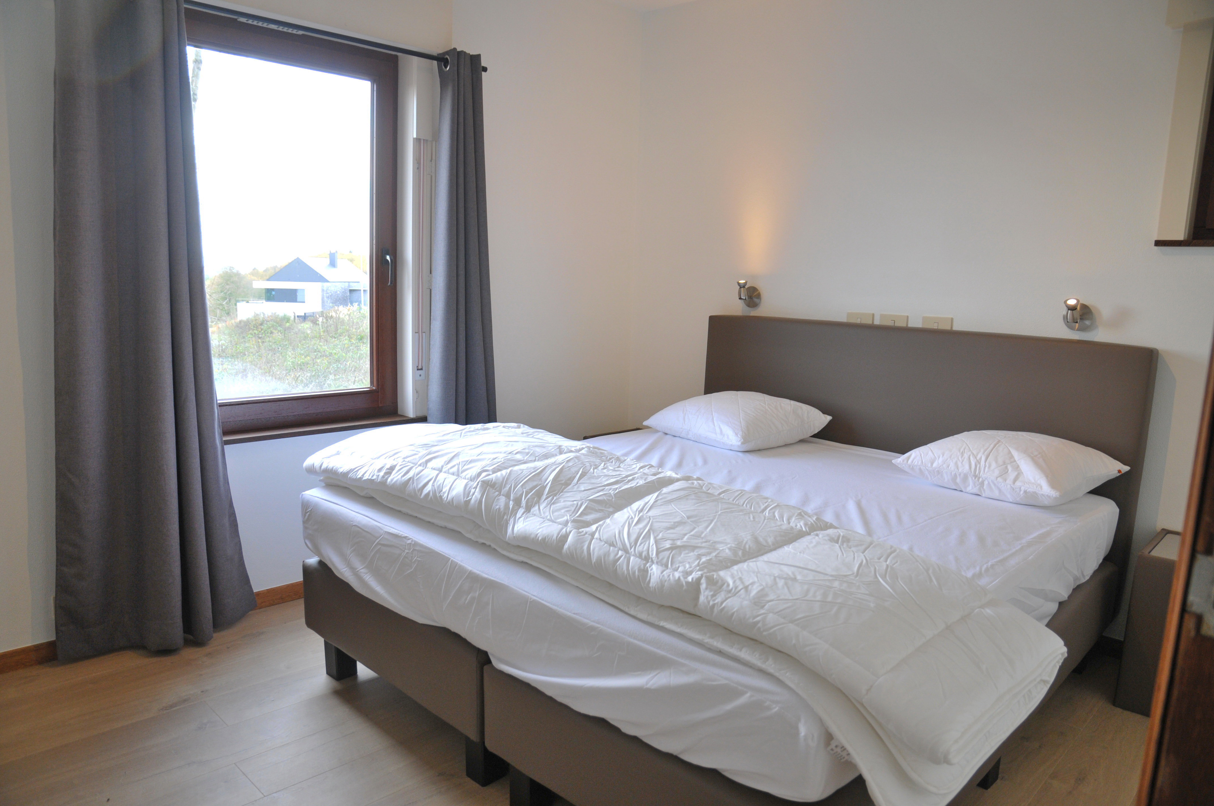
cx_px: 607
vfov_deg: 53.0
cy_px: 403
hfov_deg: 73.8
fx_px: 808
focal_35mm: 24
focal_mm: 16
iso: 500
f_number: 4
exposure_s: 1/80
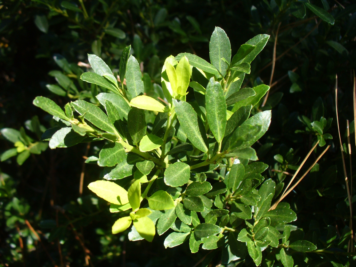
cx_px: 178
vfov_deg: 38.7
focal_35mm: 37
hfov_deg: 50.1
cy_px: 134
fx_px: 381
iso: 80
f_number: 2.8
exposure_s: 1/320
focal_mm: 6.1
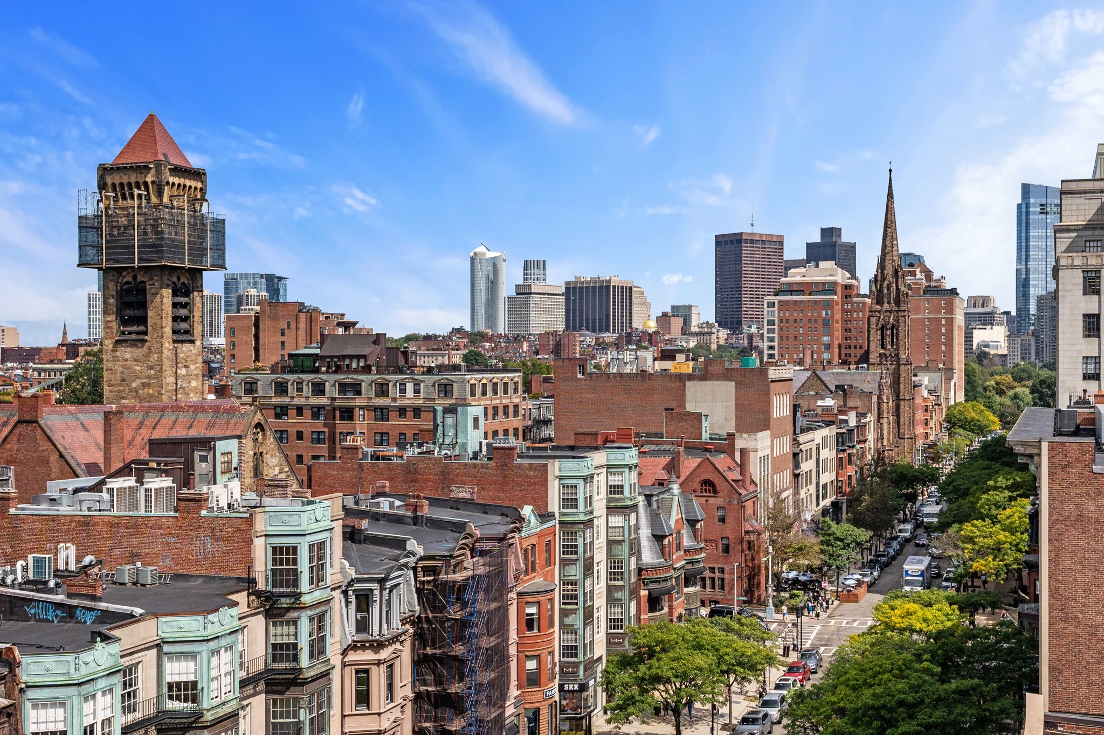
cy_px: 368
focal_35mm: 43
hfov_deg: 45.4
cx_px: 552
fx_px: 1318
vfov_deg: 31.2
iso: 200
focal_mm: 29
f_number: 8
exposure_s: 1/1250
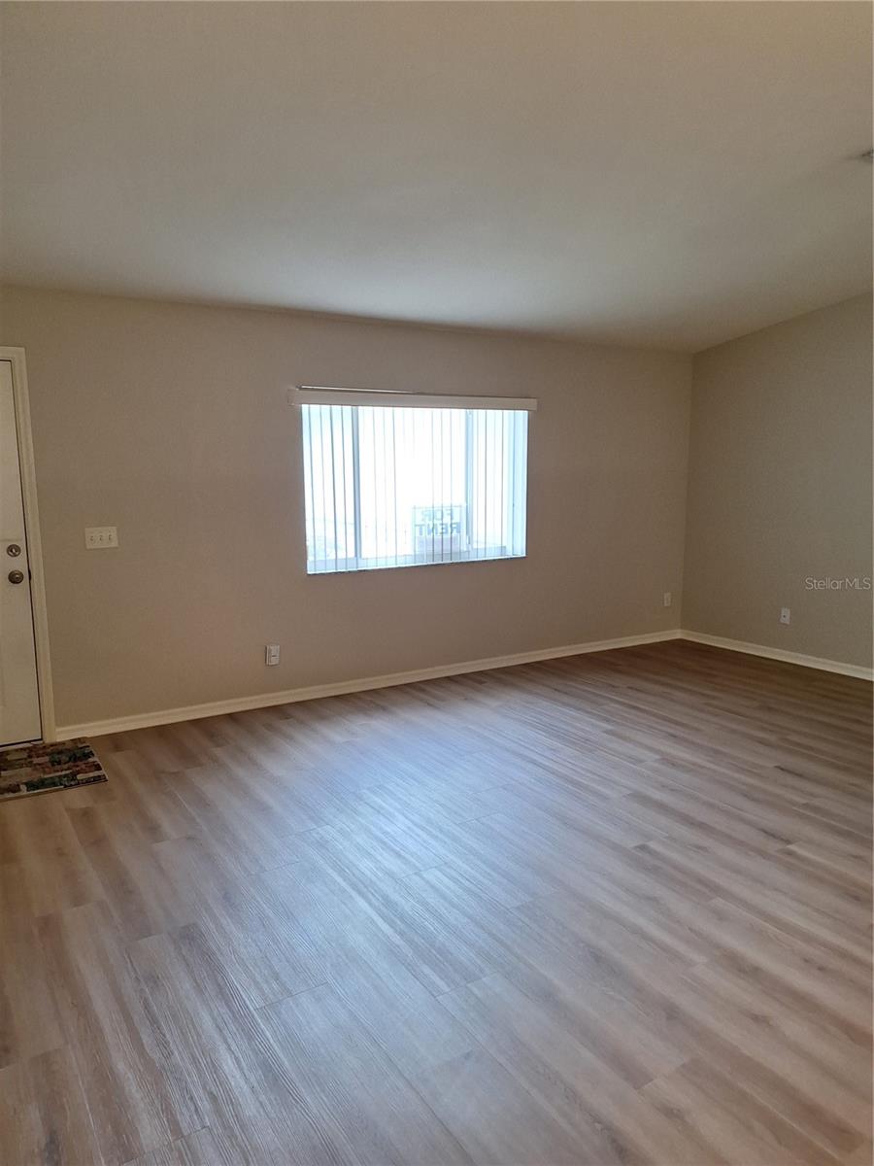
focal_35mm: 23
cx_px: 437
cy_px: 583
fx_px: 774
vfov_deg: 73.9
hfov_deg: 58.9
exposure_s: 1/60
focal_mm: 5.54
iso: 40
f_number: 1.8
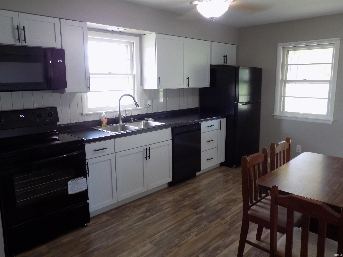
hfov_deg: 65.3
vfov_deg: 51.4
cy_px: 128
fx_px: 268
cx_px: 172
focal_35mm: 27
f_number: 3.2
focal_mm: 4.8
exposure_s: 1/30
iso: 250
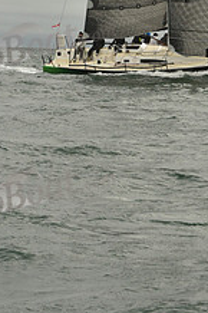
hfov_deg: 6.8
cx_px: 190
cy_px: -42
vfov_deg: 10.2
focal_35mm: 200
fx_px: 1736
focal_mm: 75
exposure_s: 1/800
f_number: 10
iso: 320
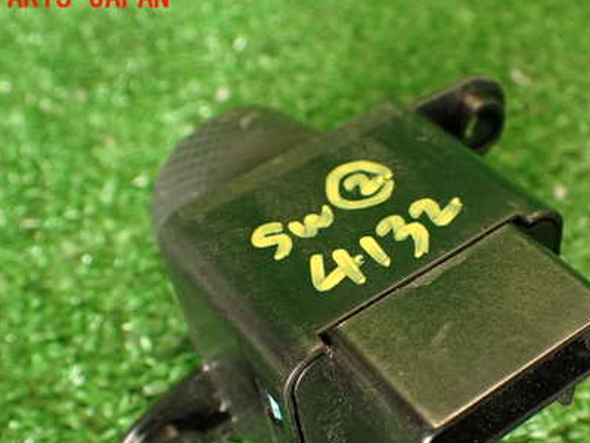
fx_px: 818
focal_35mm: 48
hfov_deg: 39.5
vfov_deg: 29.9
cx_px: 344
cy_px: 312
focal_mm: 5.79
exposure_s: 1/30
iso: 250
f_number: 2.4
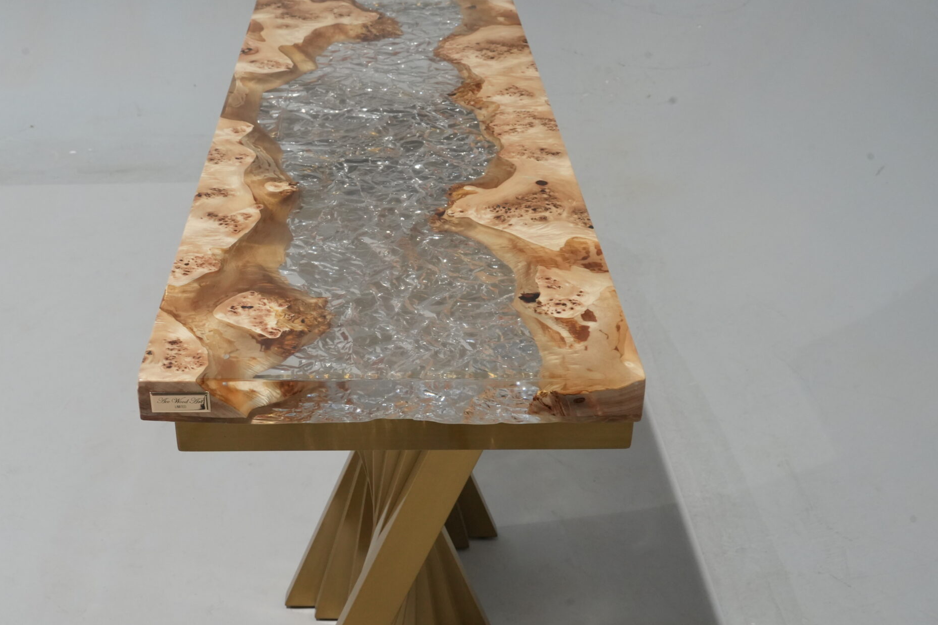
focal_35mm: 48
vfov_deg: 28.0
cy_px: 379
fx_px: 1251
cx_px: 367
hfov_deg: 40.9
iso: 2500
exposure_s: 1/6
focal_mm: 35
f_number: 14
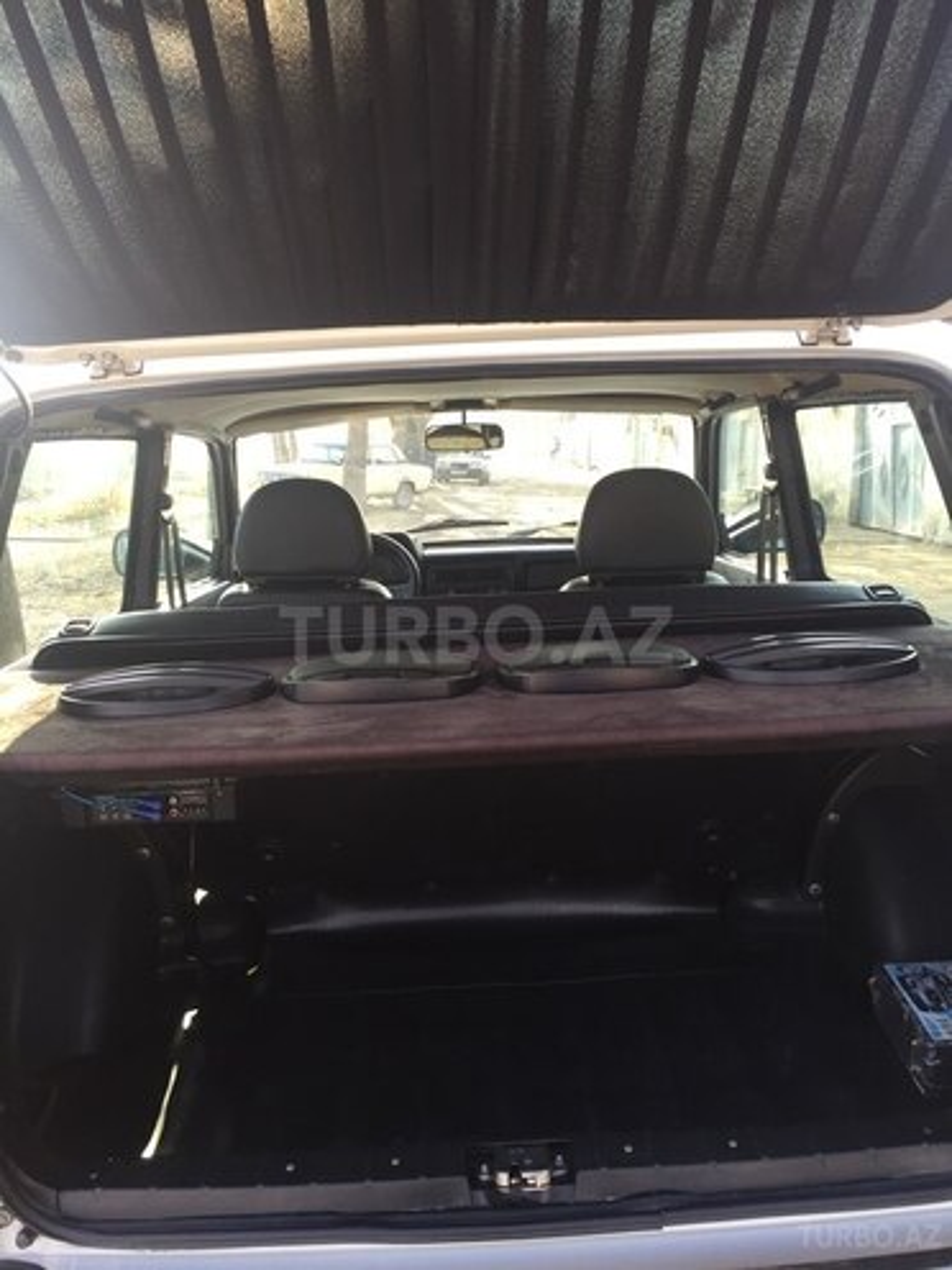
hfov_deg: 48.2
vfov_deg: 61.7
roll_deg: +0.2
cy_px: 635
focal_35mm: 29
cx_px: 476
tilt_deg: -10.7
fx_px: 1063
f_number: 2.2
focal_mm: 4.15
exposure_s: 1/100
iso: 32
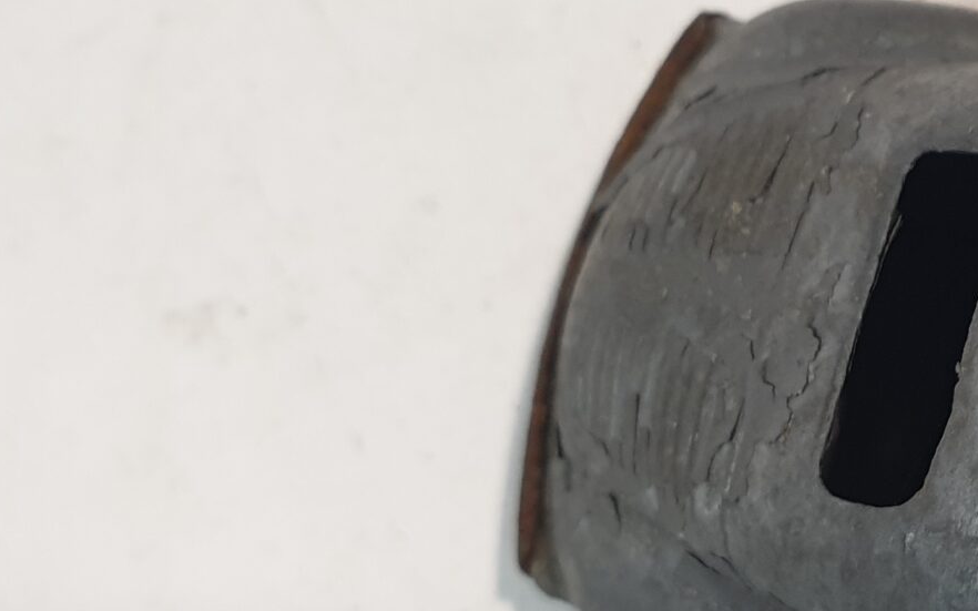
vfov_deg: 16.3
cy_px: 354
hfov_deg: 23.4
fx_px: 2132
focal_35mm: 80
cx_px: 1212
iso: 160
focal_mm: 4.3
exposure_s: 1/50
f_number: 2.4
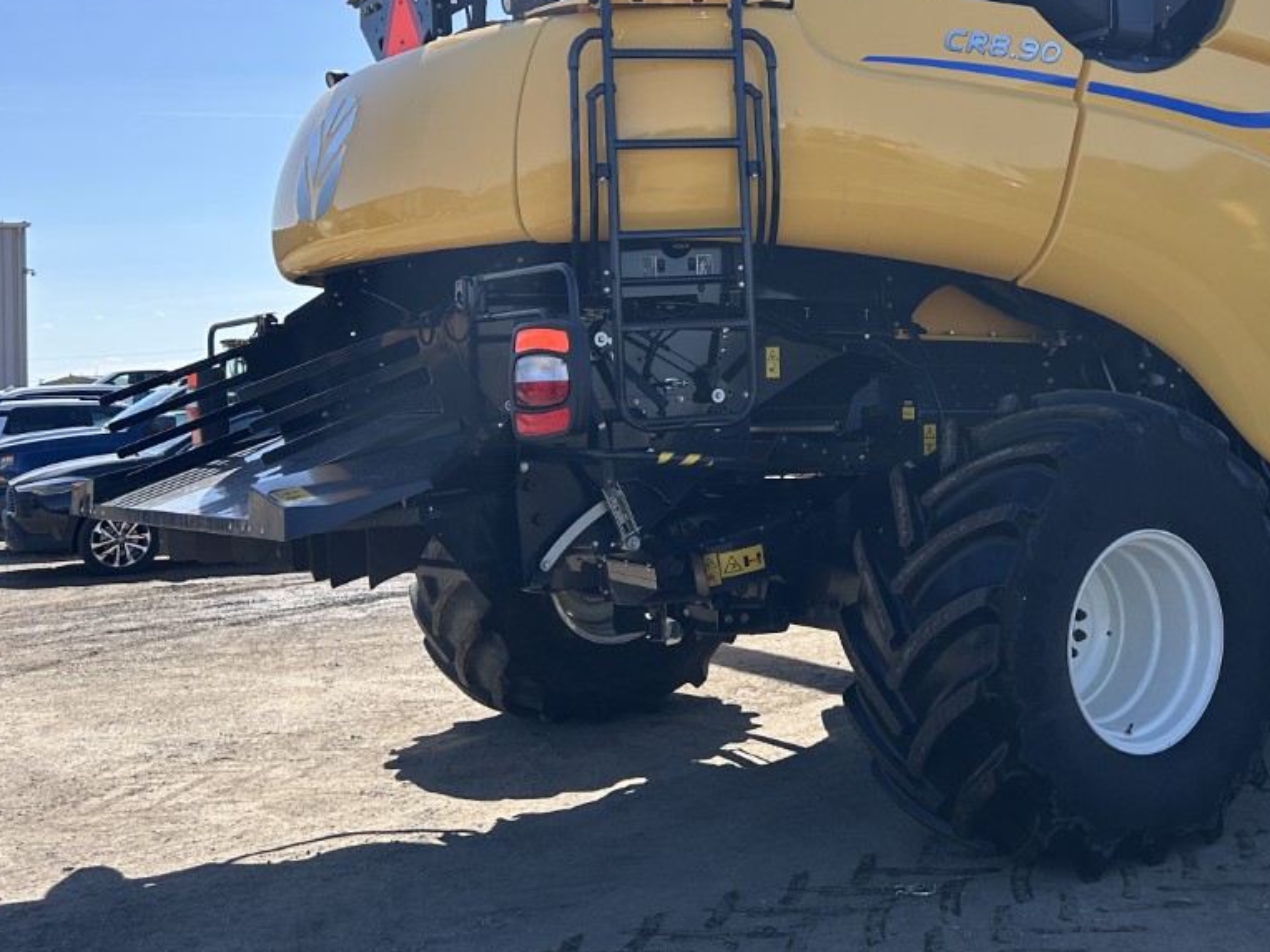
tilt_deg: +4.4
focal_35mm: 49
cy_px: 234
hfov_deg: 37.7
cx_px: 989
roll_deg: +2.3
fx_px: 1798
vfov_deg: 29.2
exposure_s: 1/4444
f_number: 1.5
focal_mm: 5.7
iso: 50
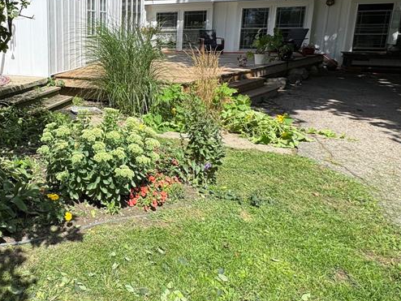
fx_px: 336
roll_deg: +1.4
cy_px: 92
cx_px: 62
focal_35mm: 29
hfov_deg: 55.7
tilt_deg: -10.9
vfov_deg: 47.2
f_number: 2.2
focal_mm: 2.22
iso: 40
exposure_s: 1/1299
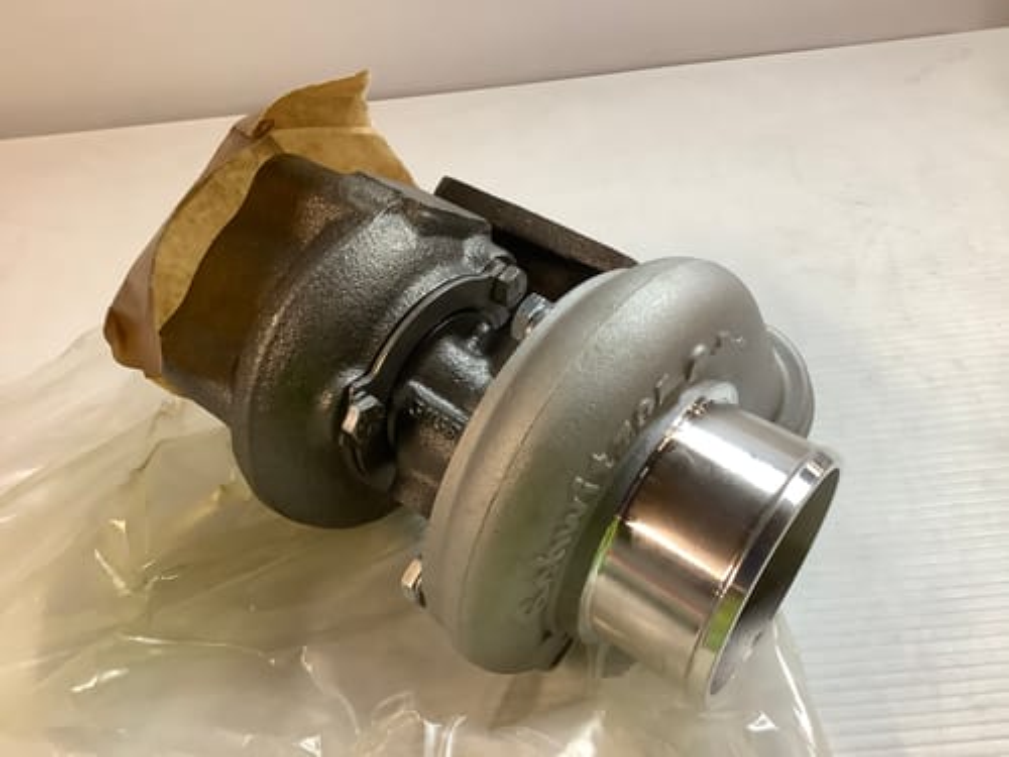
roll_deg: +11.3
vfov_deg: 45.4
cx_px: 504
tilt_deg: -42.3
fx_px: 904
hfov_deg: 58.4
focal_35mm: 31
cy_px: 378
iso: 160
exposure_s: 1/50
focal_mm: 3.3
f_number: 2.4
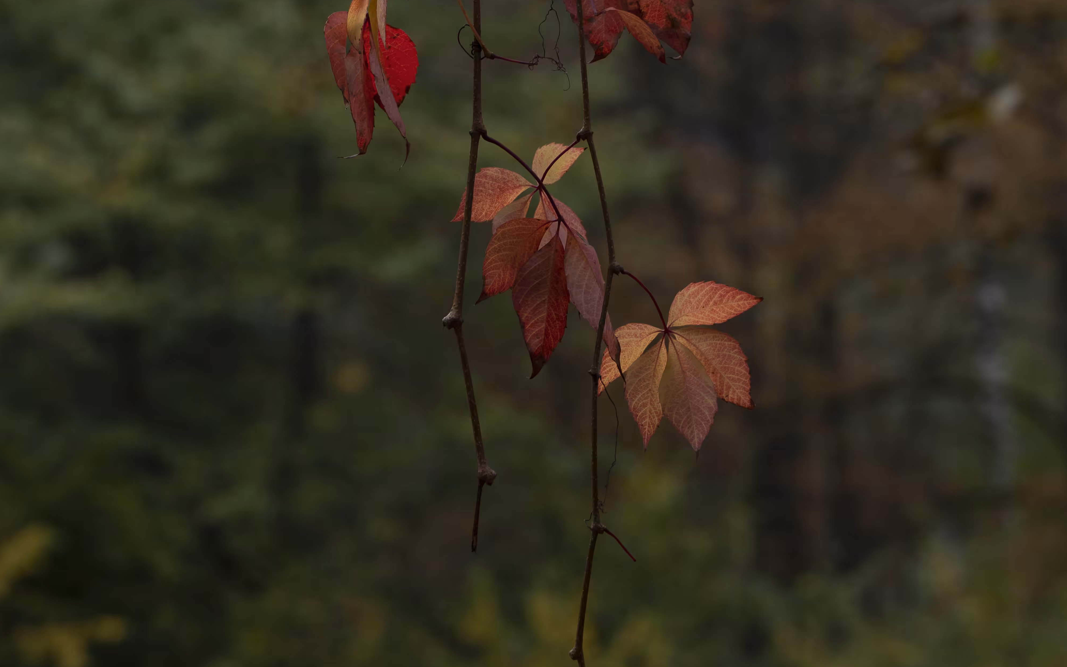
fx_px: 3344
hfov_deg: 18.1
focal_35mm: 115
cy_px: 277
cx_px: 533
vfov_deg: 11.4
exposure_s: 1/125
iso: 400
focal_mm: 75
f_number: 5.6
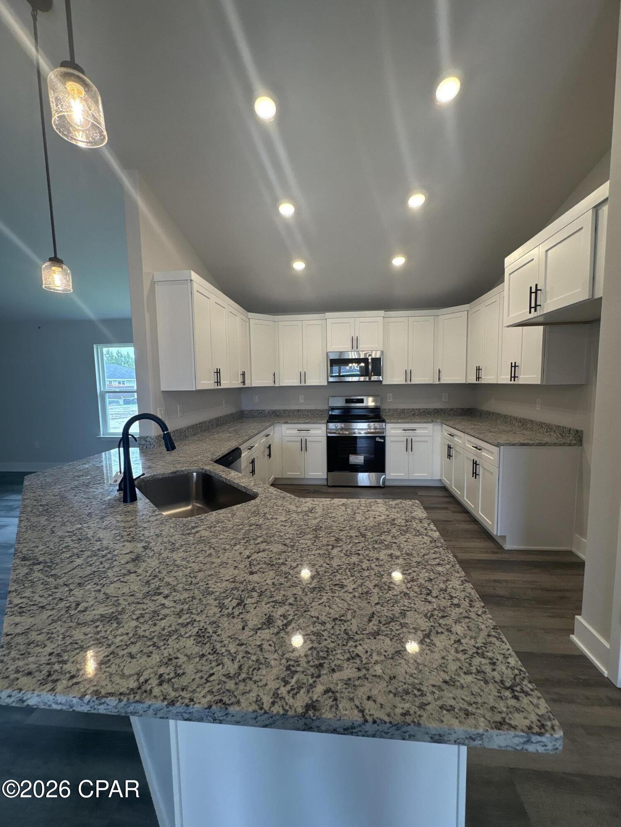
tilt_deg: -5.0
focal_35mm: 14
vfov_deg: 102.1
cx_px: 310
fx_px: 335
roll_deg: +0.6
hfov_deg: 85.7
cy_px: 414
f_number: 2.2
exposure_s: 1/120
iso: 160
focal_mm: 2.22
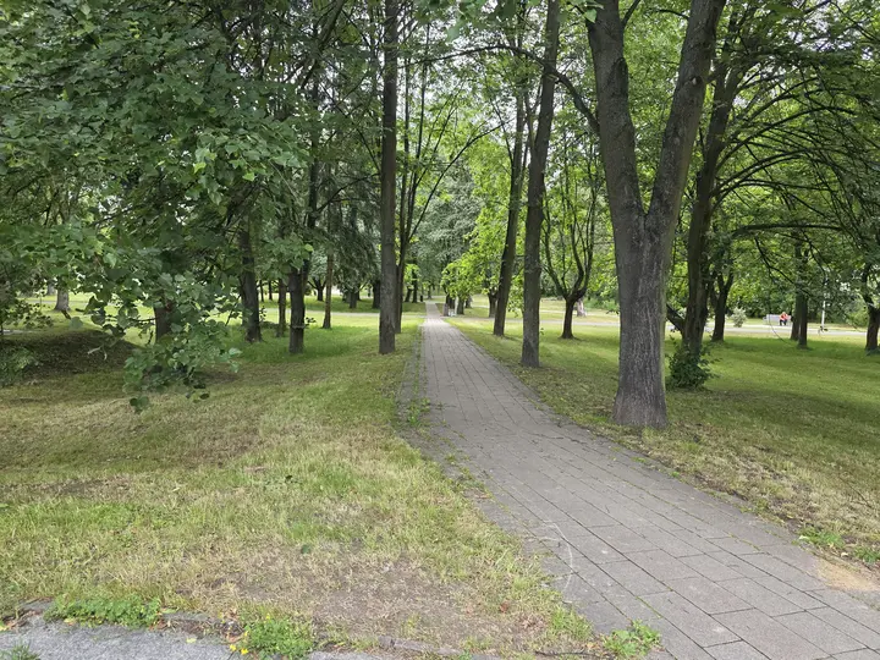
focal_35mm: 23
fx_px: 585
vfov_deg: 58.9
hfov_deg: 73.9
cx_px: 440
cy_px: 330
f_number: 1.7
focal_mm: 6.3
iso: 200
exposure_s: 1/180
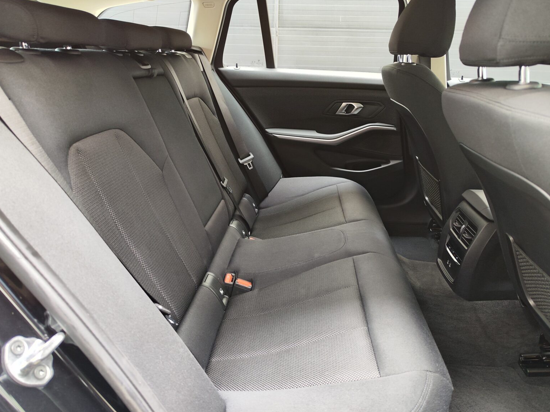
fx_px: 381
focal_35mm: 24
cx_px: 285
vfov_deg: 56.8
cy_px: 202
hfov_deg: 71.6
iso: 429
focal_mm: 7.01
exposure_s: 1/100
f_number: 1.69
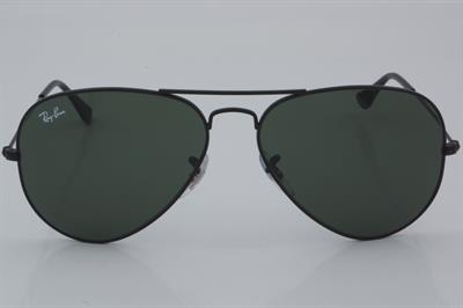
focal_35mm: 82
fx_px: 1060
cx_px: 232
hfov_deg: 24.6
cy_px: 154
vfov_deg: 16.5
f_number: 32
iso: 100
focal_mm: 55
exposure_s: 1/4
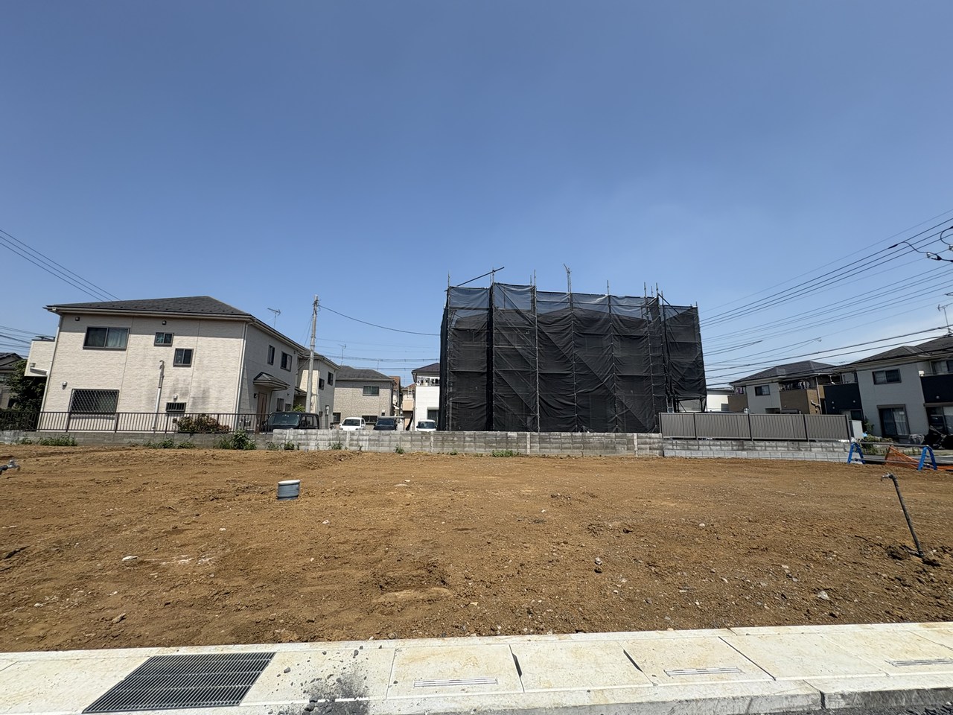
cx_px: 476
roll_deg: +0.3
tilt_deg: +10.1
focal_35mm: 14
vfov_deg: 85.7
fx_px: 385
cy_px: 358
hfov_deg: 102.1
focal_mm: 2.22
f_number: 2.2
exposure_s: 1/1832
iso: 50
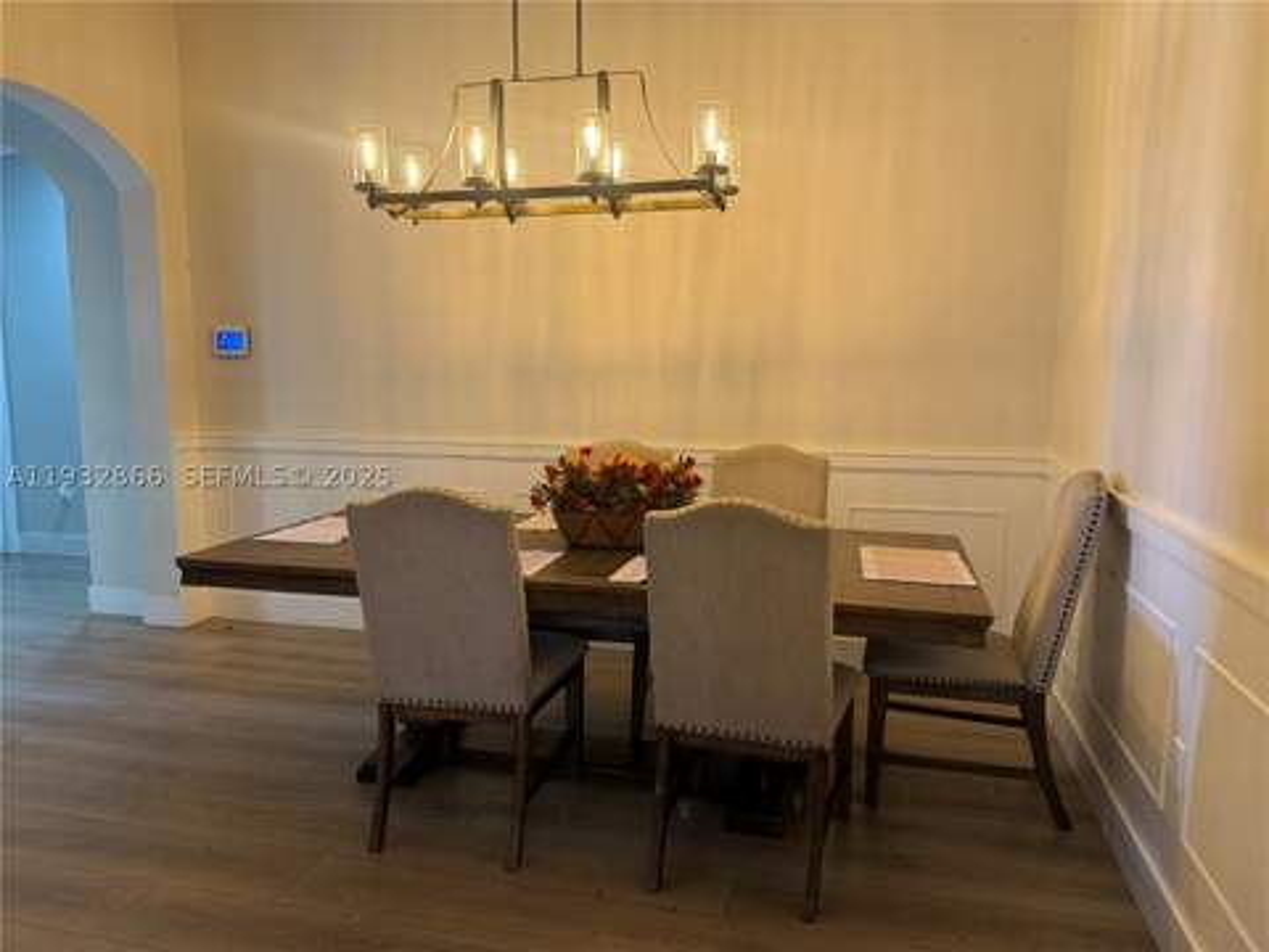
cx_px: 634
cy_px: 476
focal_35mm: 24
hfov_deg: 71.6
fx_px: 880
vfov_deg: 56.8
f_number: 1.78
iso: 160
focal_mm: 6.76
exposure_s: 1/60
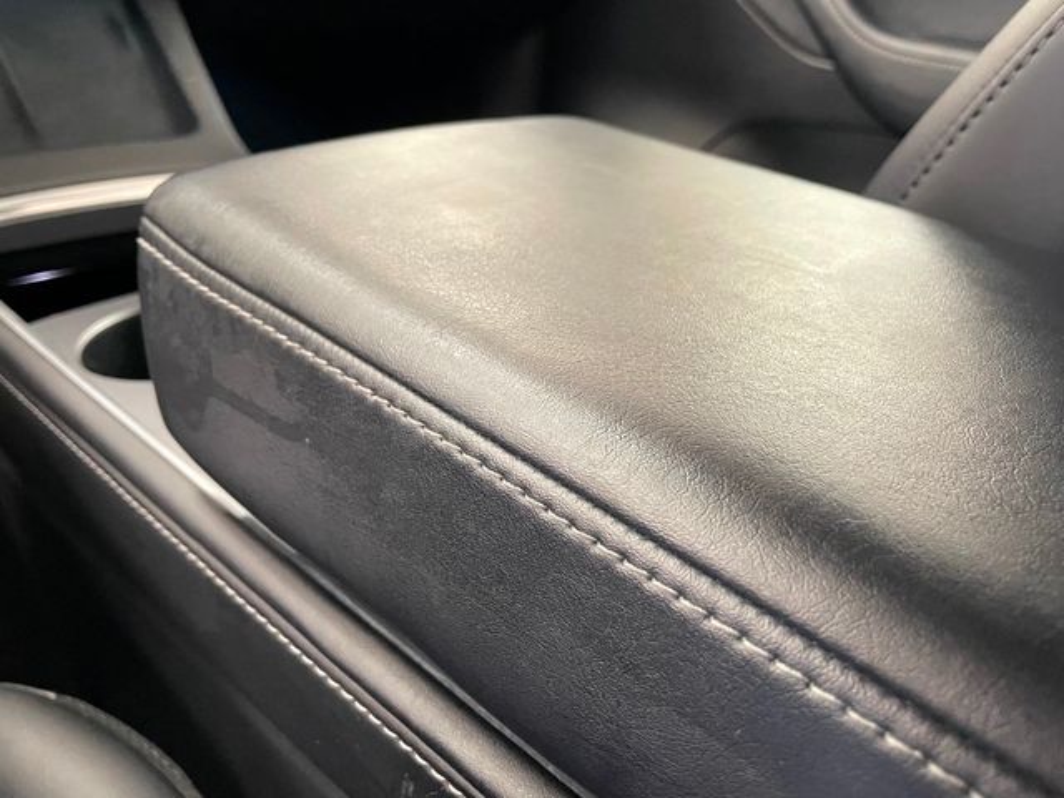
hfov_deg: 67.3
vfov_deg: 53.1
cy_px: 399
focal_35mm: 26
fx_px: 799
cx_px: 532
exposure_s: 1/60
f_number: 1.6
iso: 400
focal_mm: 4.2
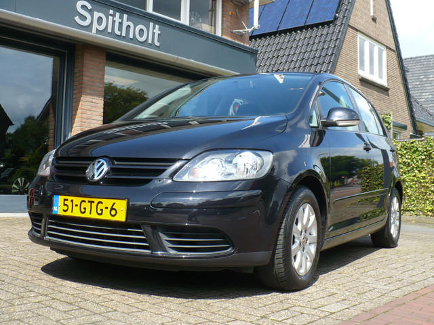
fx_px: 539
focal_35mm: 43
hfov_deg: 43.9
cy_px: 162
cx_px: 217
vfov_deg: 33.6
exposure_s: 1/640
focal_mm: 6.1
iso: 100
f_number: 2.8
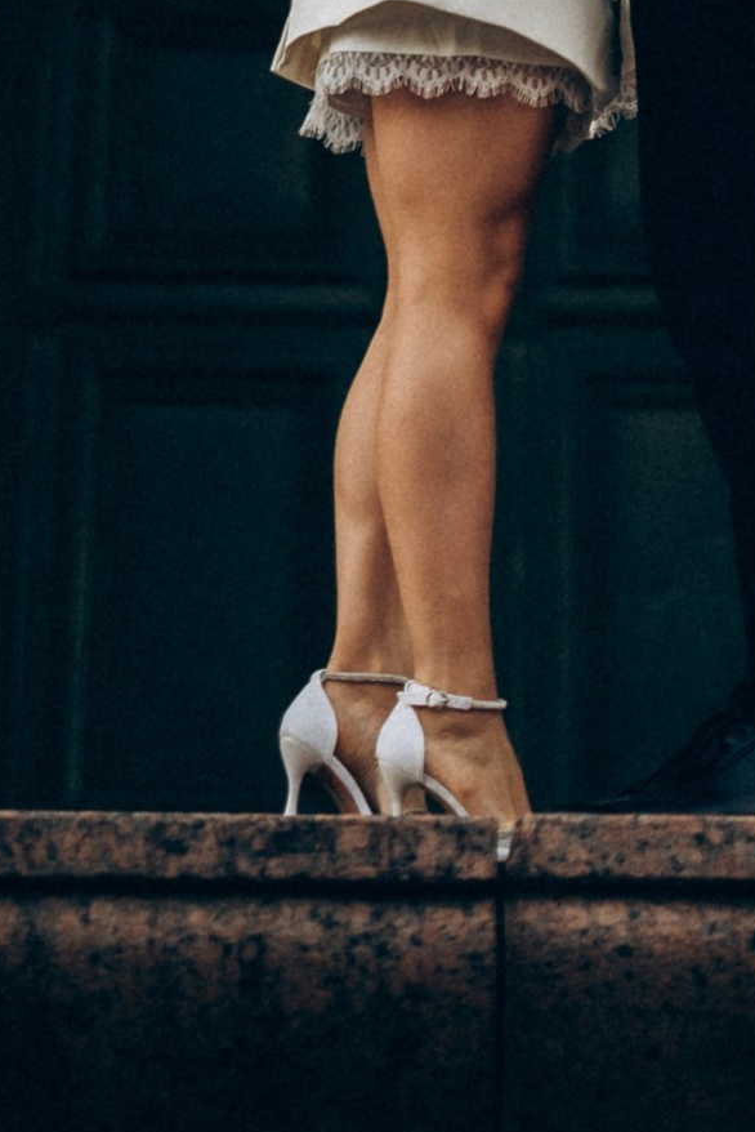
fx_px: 4809
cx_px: 527
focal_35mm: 153
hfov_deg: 9.0
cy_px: -1149
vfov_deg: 11.9
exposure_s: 1/250
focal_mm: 35
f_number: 1.2
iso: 100
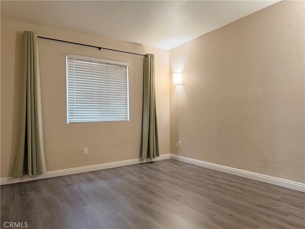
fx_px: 211
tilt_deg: +0.2
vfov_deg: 56.8
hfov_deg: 71.6
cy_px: 114
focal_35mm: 24
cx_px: 152
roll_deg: +0.6
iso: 250
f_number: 1.78
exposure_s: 1/60
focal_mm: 6.76
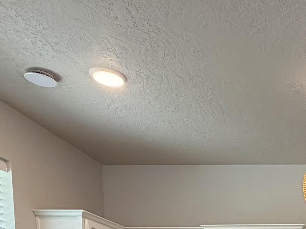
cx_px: 362
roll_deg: +1.1
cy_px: 354
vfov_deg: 22.7
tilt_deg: -4.2
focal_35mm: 51
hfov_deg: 31.7
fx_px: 451
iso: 200
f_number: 2.2
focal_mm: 2.22
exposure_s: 1/120
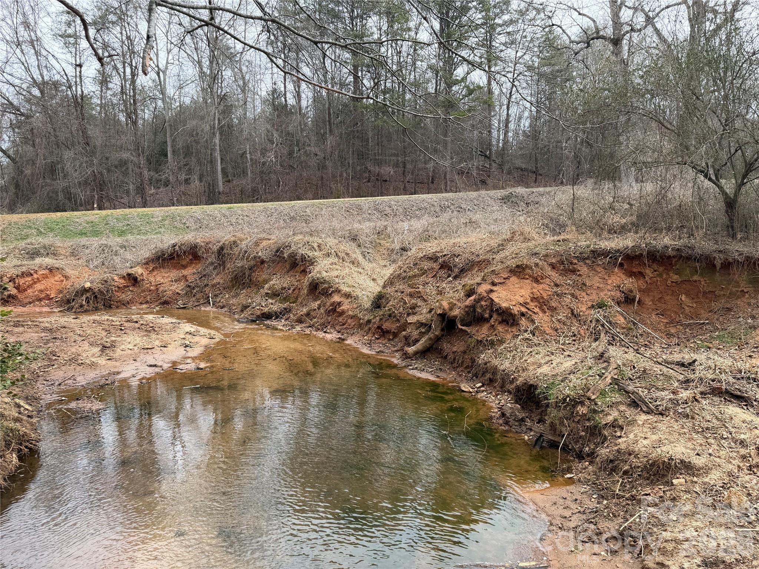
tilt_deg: -3.2
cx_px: 380
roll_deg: +1.5
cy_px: 284
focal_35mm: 24
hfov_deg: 71.6
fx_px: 526
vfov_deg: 56.8
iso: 80
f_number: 1.78
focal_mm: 6.76
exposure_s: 1/1032
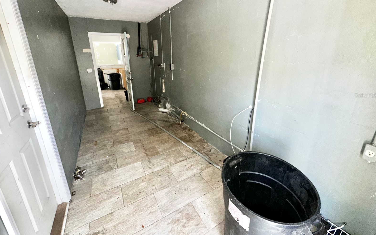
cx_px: 187
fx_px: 154
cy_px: 95
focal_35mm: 15
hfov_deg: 101.5
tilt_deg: -14.8
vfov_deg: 74.0
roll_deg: +1.0
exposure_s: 1/60
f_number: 2.2
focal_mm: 2.22
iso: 160
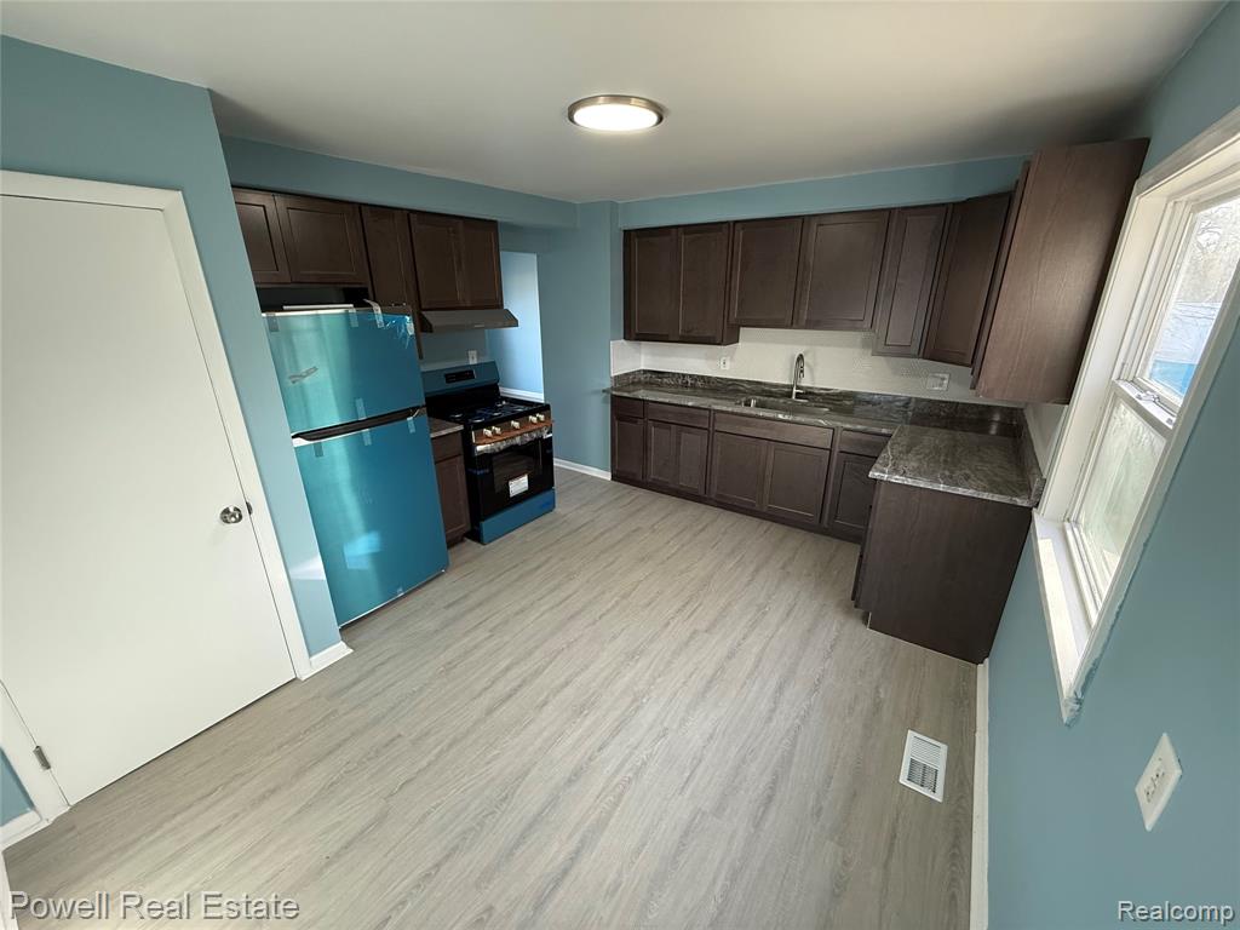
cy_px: 465
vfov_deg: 85.7
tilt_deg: -19.9
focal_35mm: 14
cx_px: 620
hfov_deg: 102.1
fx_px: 502
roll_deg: +0.2
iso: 320
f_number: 2.2
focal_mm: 2.22
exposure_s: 1/120
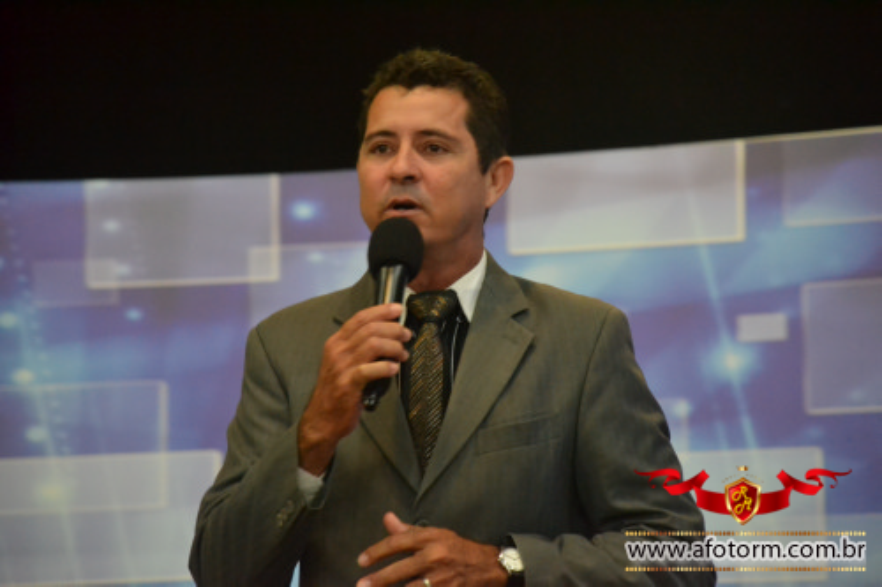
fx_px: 4959
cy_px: 294
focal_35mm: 202
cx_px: 441
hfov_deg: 10.2
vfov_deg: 6.8
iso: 3200
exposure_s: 1/20
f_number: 5.6
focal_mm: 135
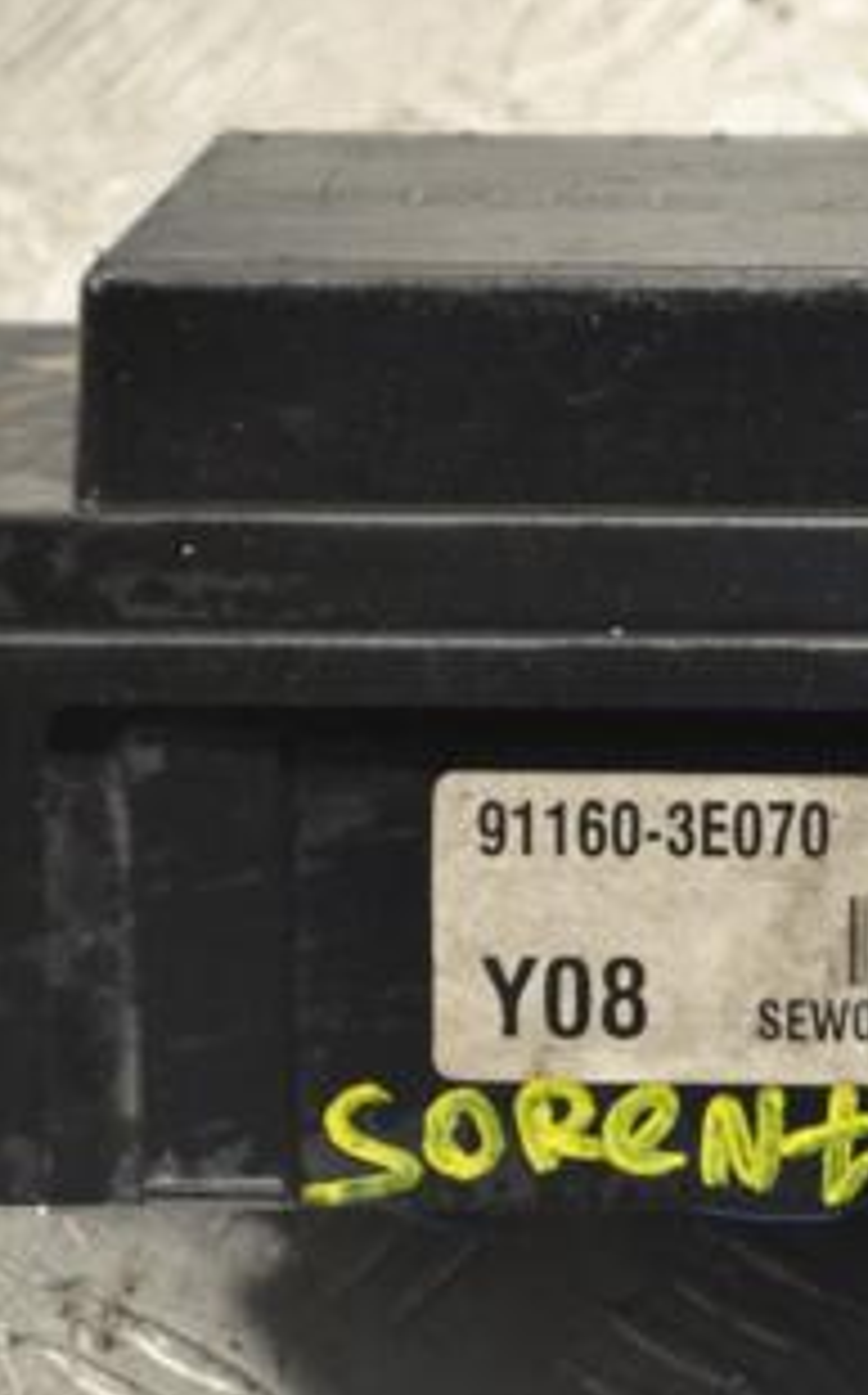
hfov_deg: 8.0
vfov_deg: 12.9
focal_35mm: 163
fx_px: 6186
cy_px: 819
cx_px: 908
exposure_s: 1/200
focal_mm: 55
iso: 3200
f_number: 7.1
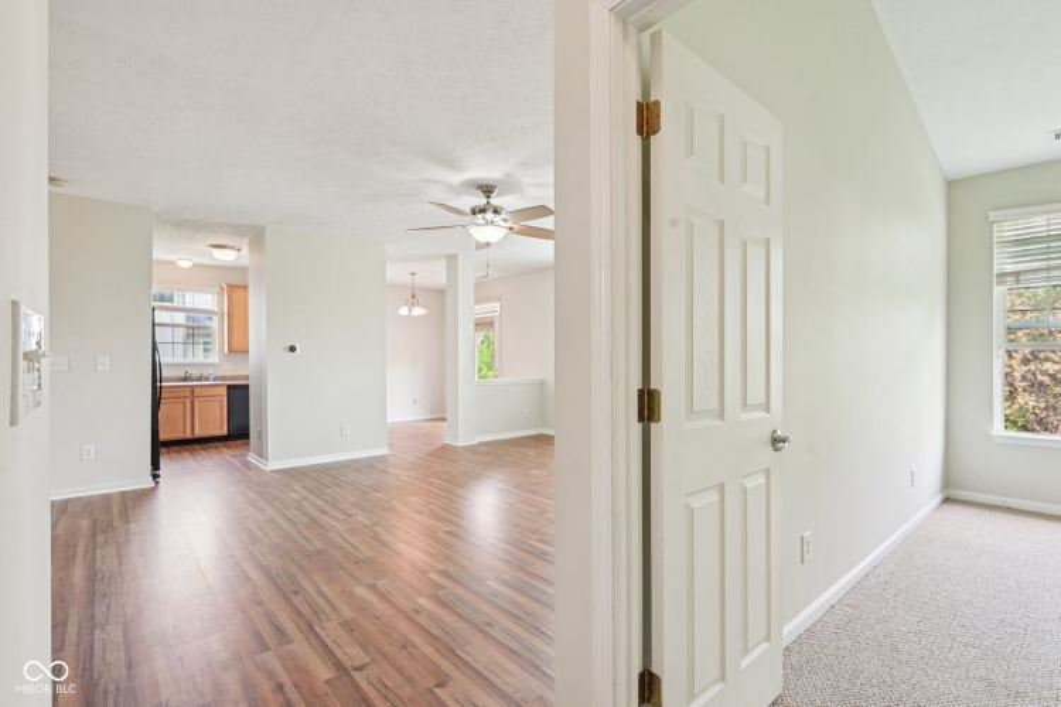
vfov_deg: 73.7
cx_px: 530
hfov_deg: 96.7
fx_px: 472
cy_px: 354
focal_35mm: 16
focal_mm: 16
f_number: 8
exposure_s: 1/15
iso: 320
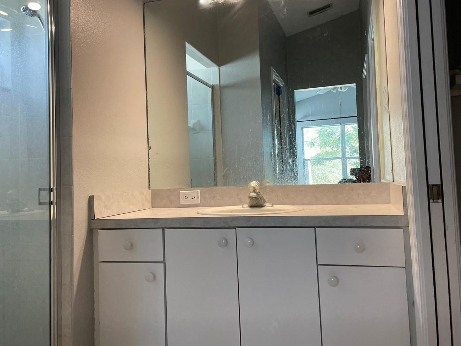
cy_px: 151
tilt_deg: +5.8
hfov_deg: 56.8
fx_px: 426
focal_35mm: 32
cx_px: 233
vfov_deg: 44.1
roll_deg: +2.4
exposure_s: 1/120
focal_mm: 4.2
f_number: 1.6
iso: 80
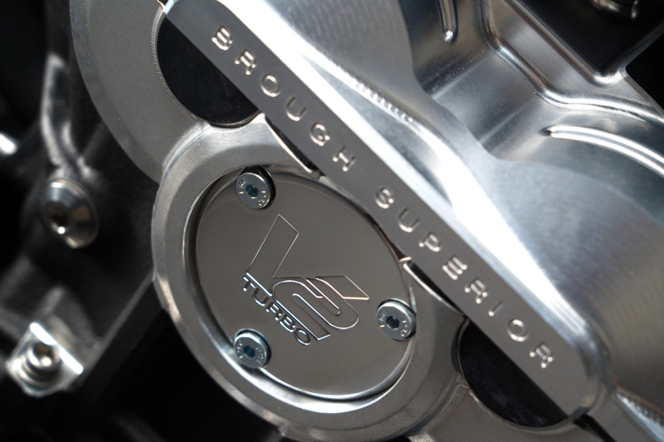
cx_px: 332
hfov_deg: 19.5
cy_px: 221
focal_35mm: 105
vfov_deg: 13.0
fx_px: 1937
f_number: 7.1
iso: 200
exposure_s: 1/1.67
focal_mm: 105
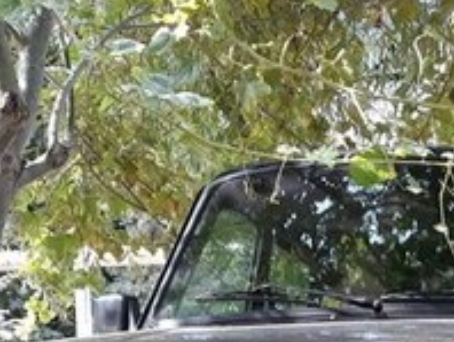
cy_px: 485
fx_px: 1182
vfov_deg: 15.4
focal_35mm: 90
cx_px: 420
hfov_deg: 21.2
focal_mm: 3.71
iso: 50
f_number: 1.7
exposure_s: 1/100
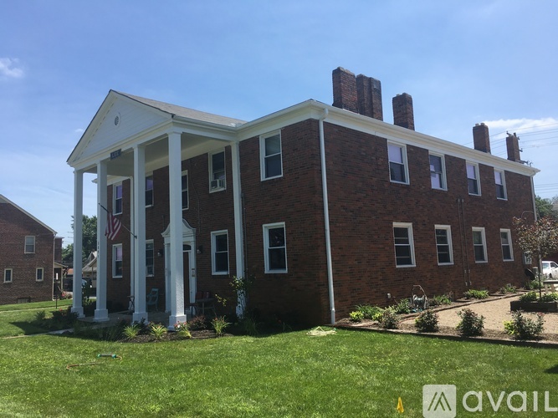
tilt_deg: +9.0
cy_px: 209
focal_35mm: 29
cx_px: 279
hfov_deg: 61.7
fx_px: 467
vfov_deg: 48.2
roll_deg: +2.6
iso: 25
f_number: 2.2
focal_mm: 4.15
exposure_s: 1/1326
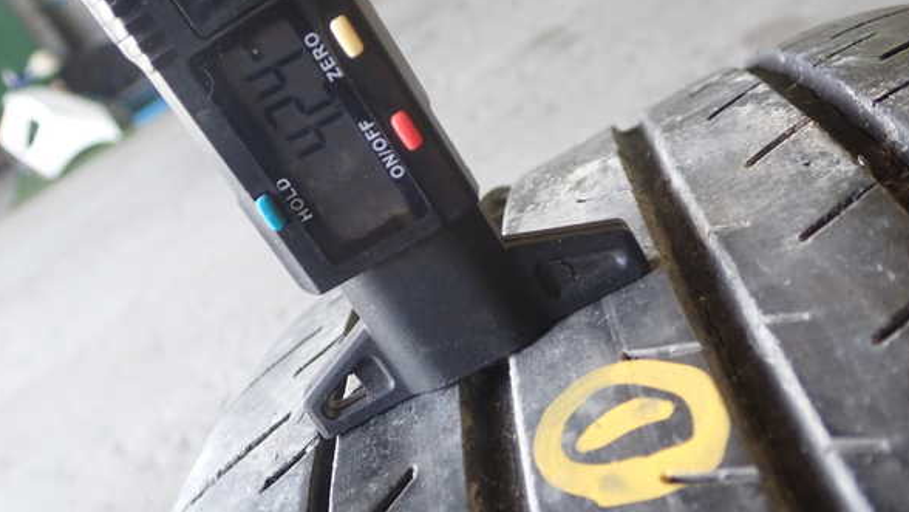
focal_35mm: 40
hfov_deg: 50.5
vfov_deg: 29.7
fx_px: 964
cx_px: 456
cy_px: 266
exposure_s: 1/40
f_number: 2.5
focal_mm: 6.37
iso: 200
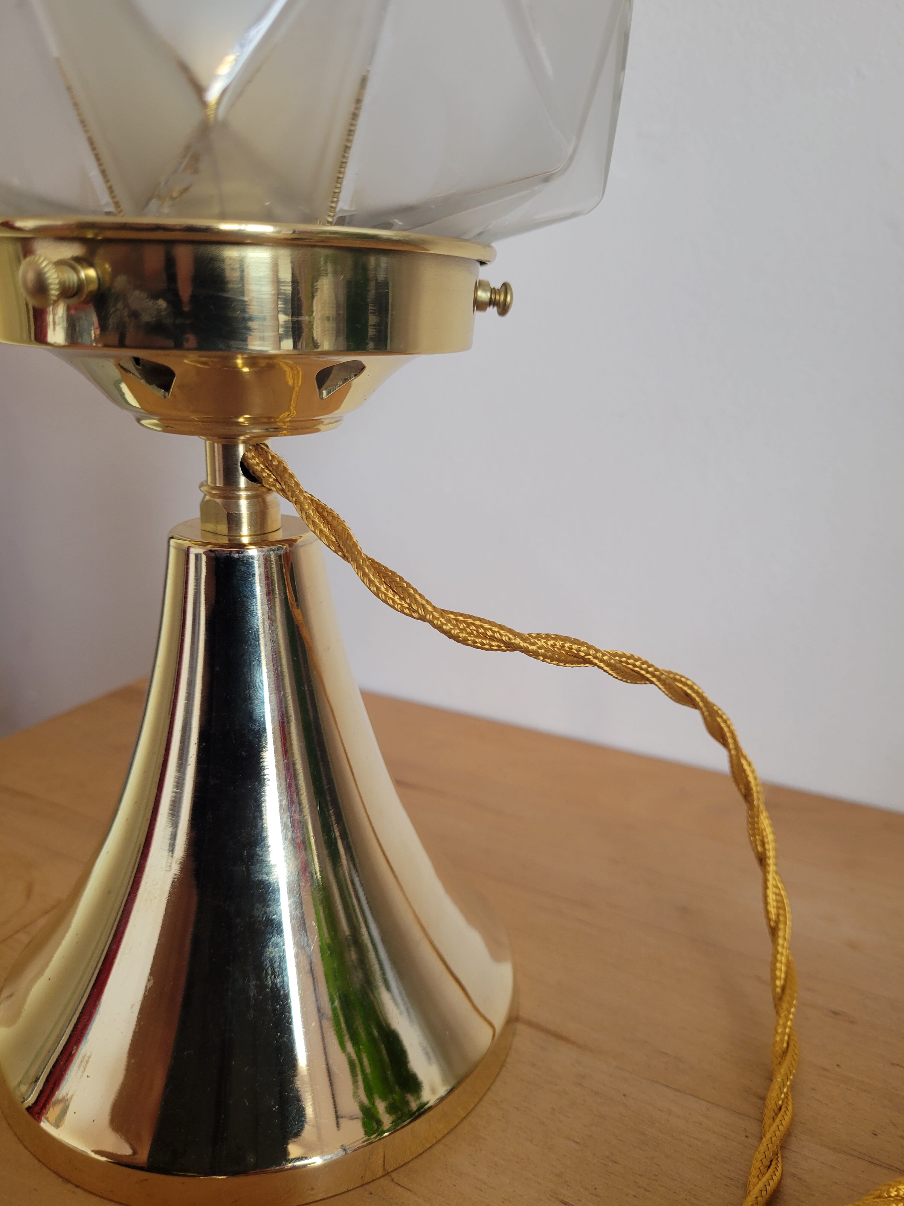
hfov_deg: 53.1
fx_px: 905
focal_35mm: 26
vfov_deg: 67.3
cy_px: 603
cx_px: 452
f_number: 1.8
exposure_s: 1/100
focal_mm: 5.4
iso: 80
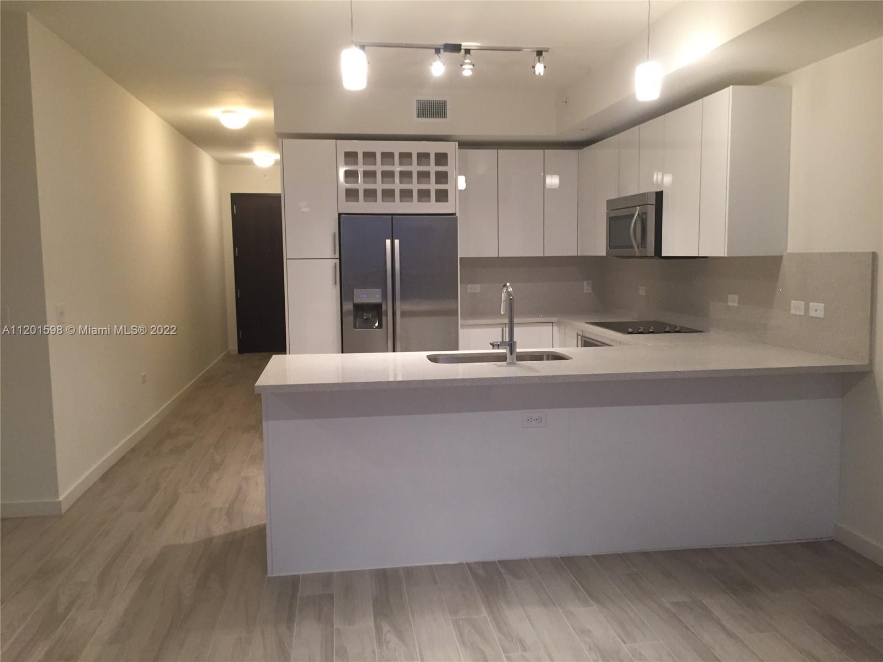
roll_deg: +0.3
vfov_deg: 48.2
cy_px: 331
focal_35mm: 29
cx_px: 442
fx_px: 740
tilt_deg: -6.6
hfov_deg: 61.7
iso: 125
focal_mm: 4.15
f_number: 2.2
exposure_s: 1/30
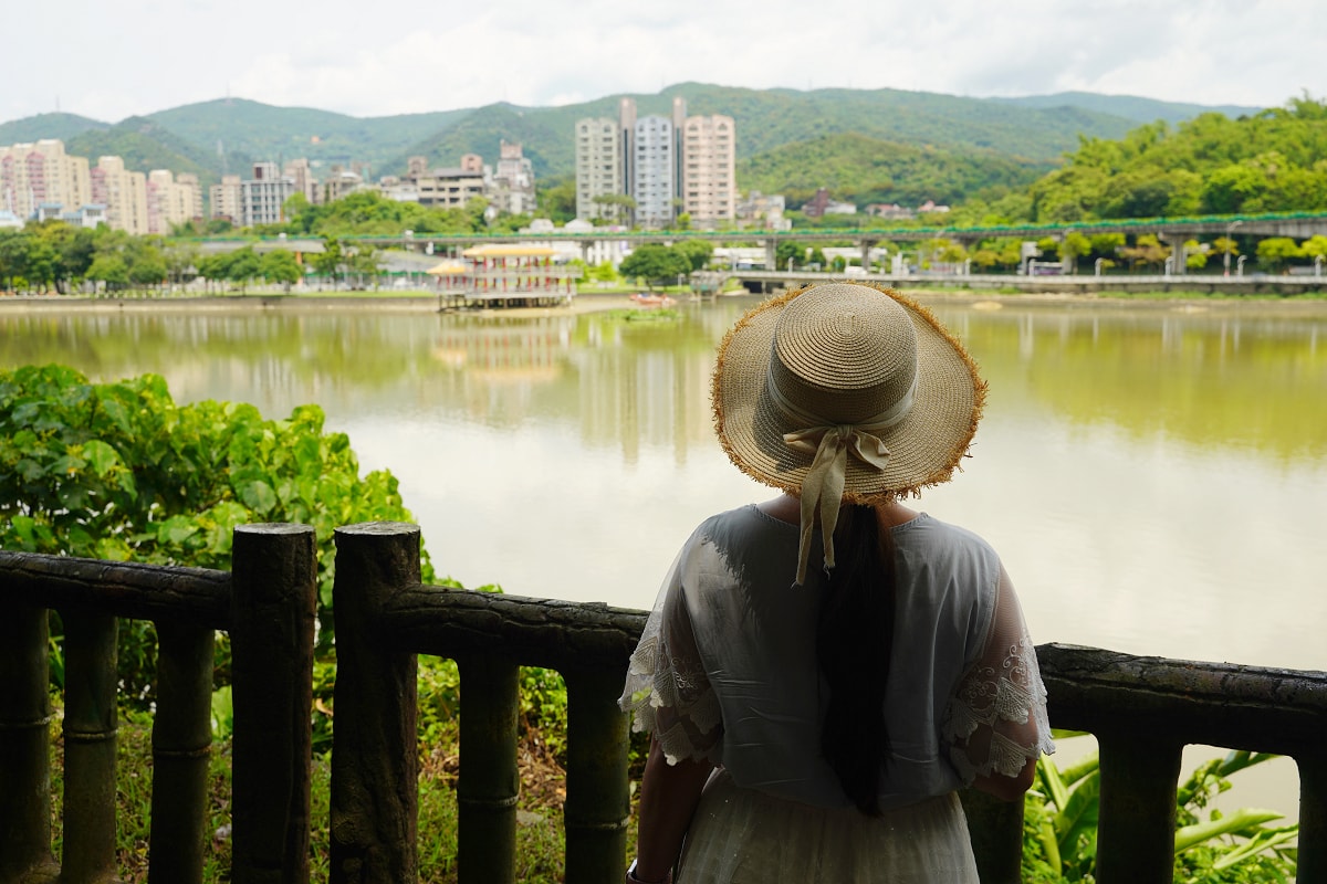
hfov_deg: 54.4
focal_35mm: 35
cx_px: 664
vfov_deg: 37.9
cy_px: 442
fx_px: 1290
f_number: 7.1
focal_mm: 35
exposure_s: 1/100
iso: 100
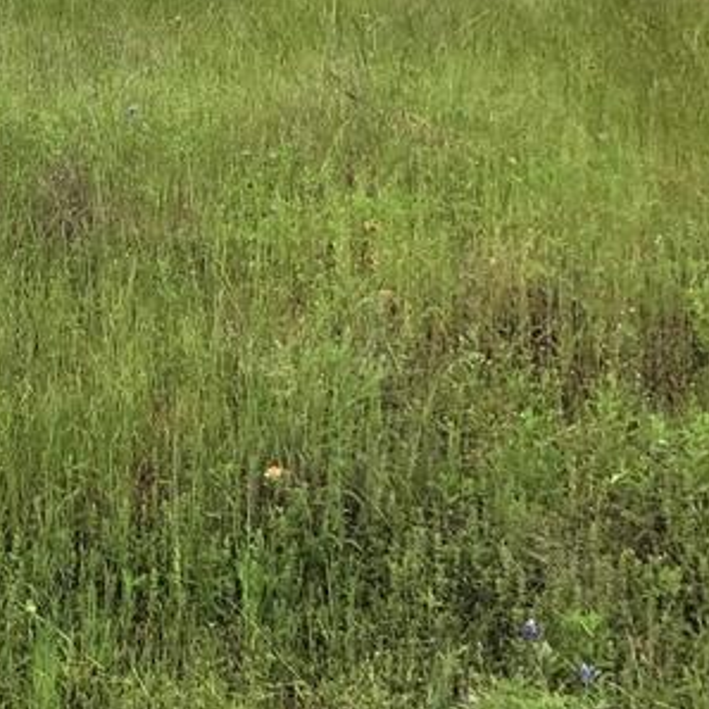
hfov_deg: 19.6
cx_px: -64
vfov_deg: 19.6
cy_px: -45
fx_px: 1970
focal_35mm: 85
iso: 20
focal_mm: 3.99
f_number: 1.8
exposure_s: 1/1773
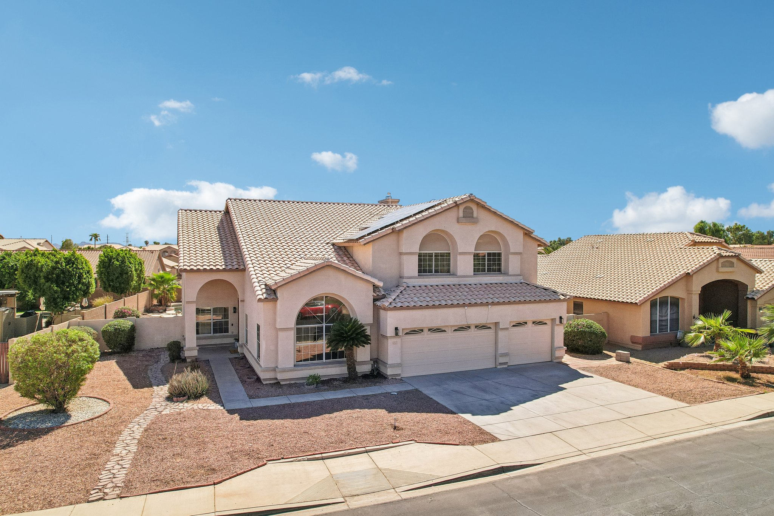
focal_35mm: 22
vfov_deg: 57.2
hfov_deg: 78.6
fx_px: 473
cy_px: 258
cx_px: 387
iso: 100
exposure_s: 1/180
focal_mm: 8.4
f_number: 2.8
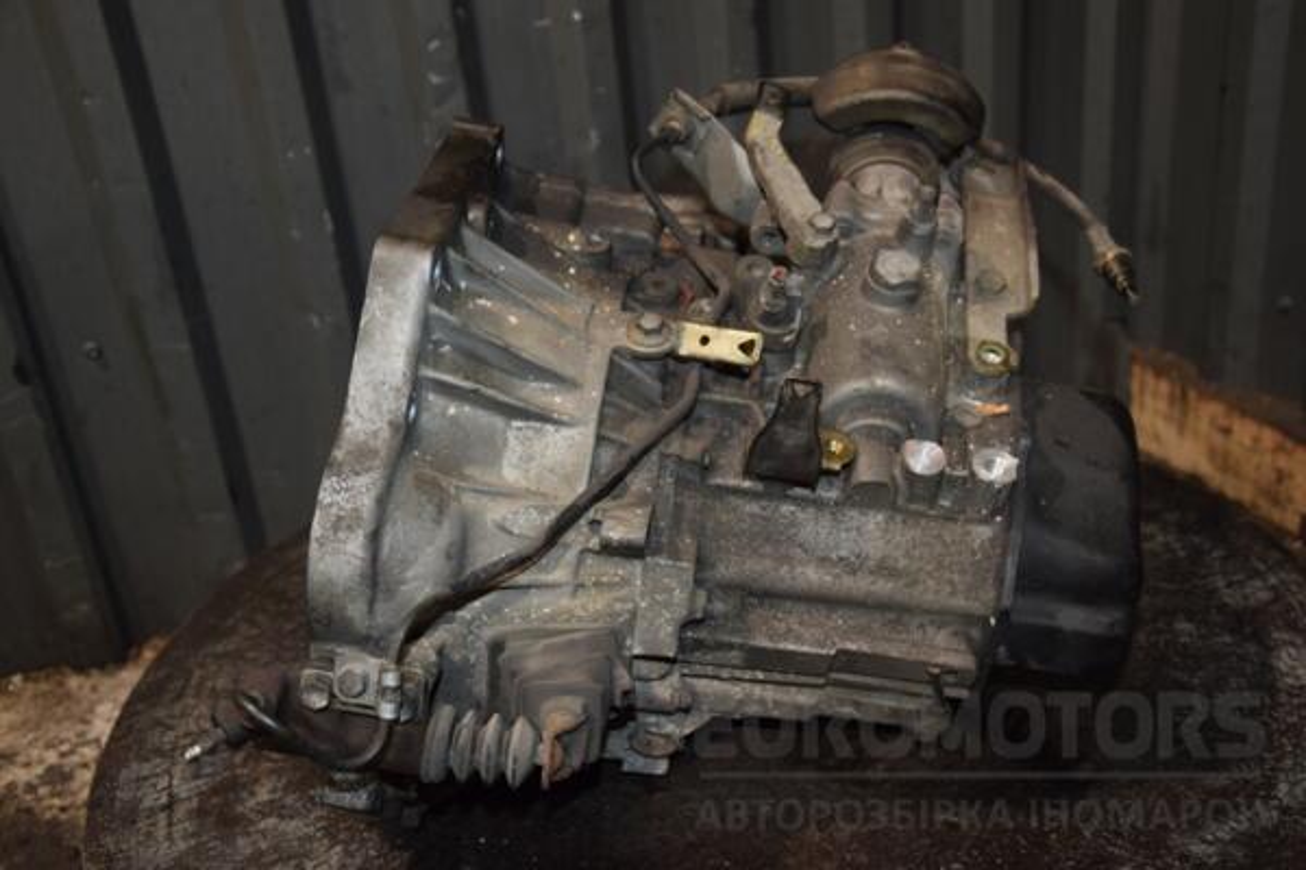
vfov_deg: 34.2
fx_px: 1415
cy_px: 435
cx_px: 653
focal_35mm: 39
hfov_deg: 49.6
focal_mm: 26
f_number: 5
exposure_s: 1/60
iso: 800
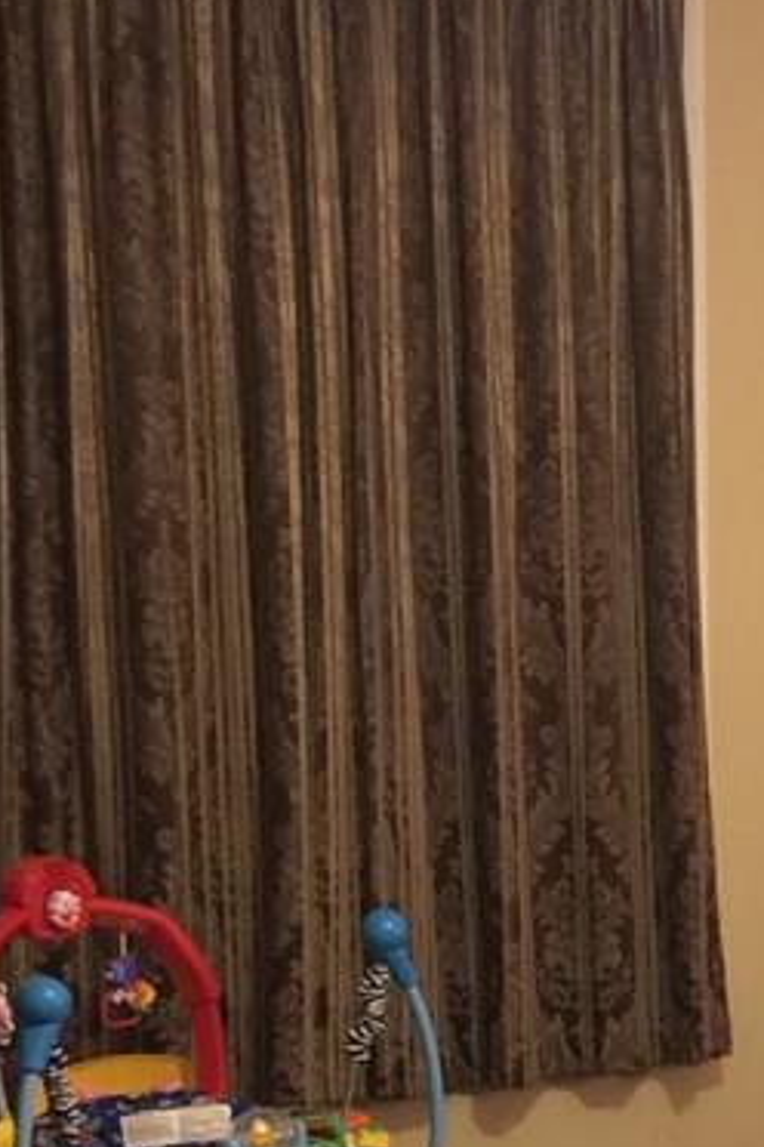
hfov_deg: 15.3
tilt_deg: -9.0
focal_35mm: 83
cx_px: 1128
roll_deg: -0.4
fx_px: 2642
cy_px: 968
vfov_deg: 24.0
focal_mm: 4.15
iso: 100
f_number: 2.2
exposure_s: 1/4
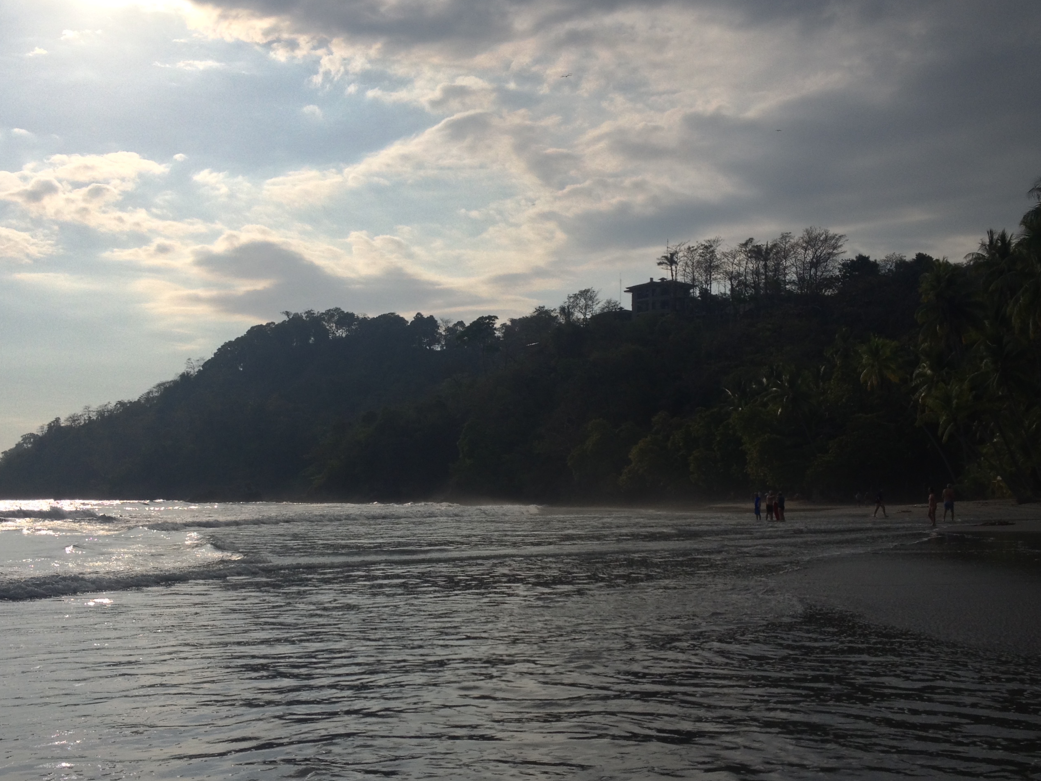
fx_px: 1353
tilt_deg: -1.0
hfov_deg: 42.0
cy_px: 434
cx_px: 465
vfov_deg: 32.2
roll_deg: +0.1
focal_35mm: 45
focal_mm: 4.28
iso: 50
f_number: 2.4
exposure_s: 1/4255
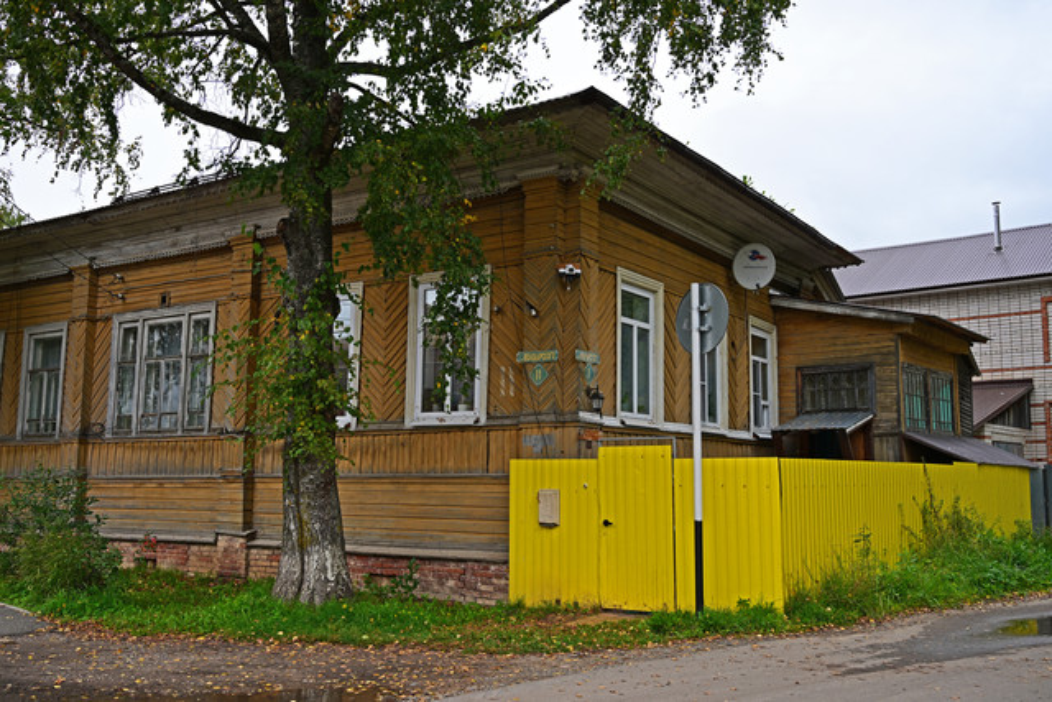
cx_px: 526
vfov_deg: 41.1
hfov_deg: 58.7
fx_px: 935
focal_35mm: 32
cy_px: 351
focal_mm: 32
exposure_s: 1/180
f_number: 5.6
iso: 100
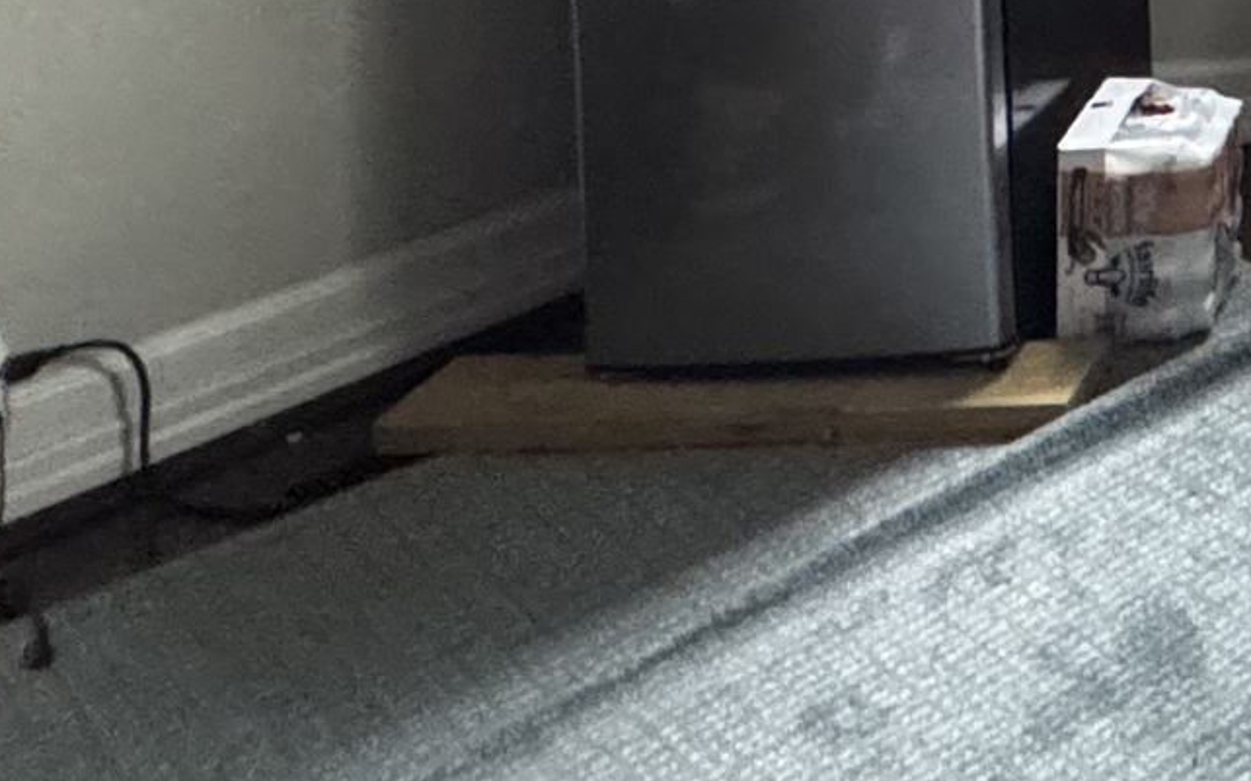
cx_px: 2128
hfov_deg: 21.4
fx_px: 2420
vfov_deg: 15.4
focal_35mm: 71
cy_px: -695
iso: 800
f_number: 2.2
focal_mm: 2.22
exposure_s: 1/60
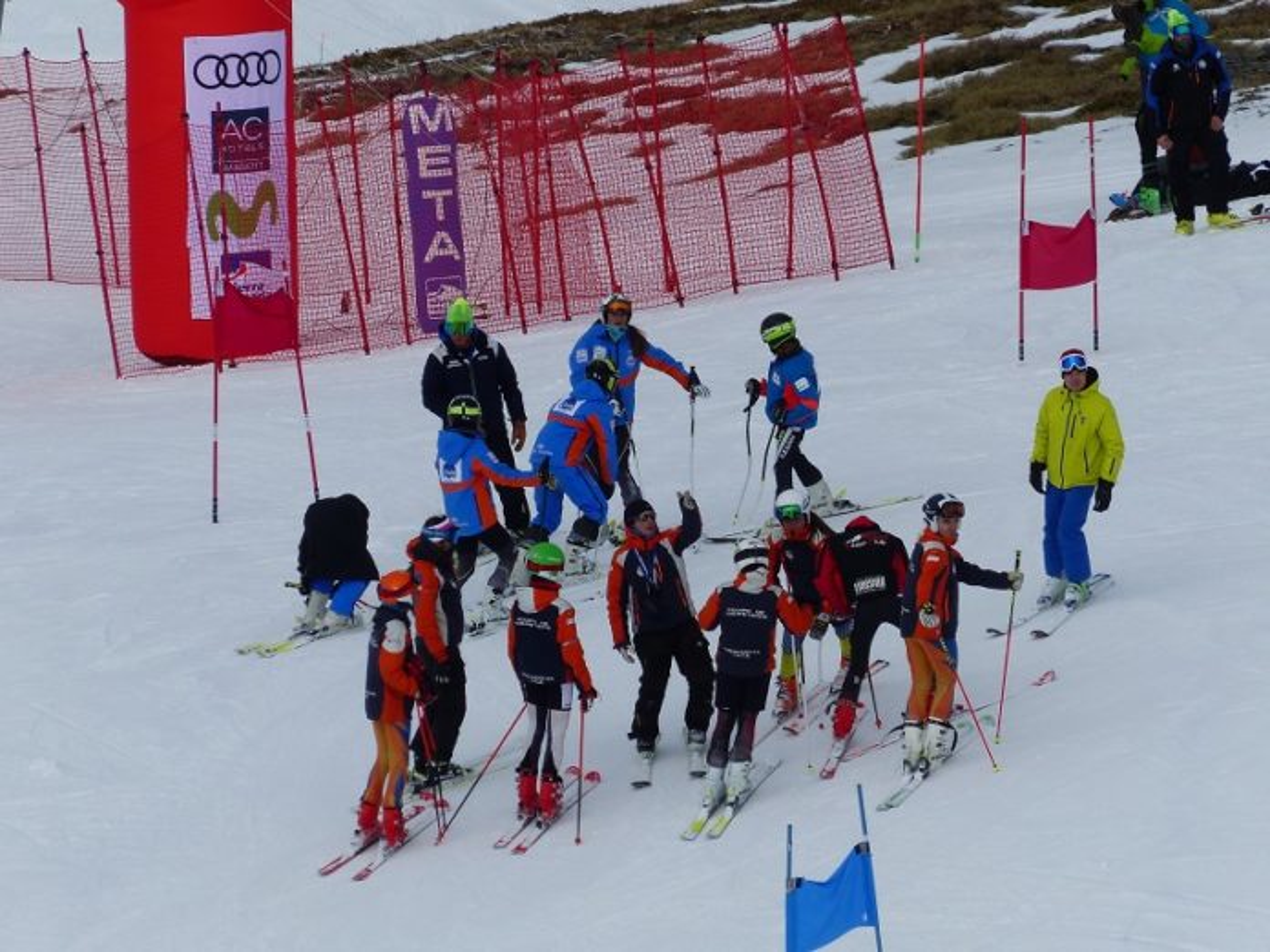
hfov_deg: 3.6
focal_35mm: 553
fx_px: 20289
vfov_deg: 2.7
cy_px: 476
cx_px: 635
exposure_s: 1/1300
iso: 100
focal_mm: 99.5
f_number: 5.6
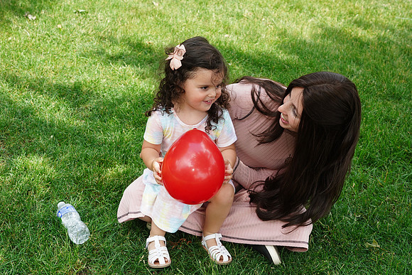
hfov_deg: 41.1
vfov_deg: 28.1
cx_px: 206
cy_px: 138
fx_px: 549
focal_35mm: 48
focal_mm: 48
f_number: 7.1
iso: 250
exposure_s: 1/200
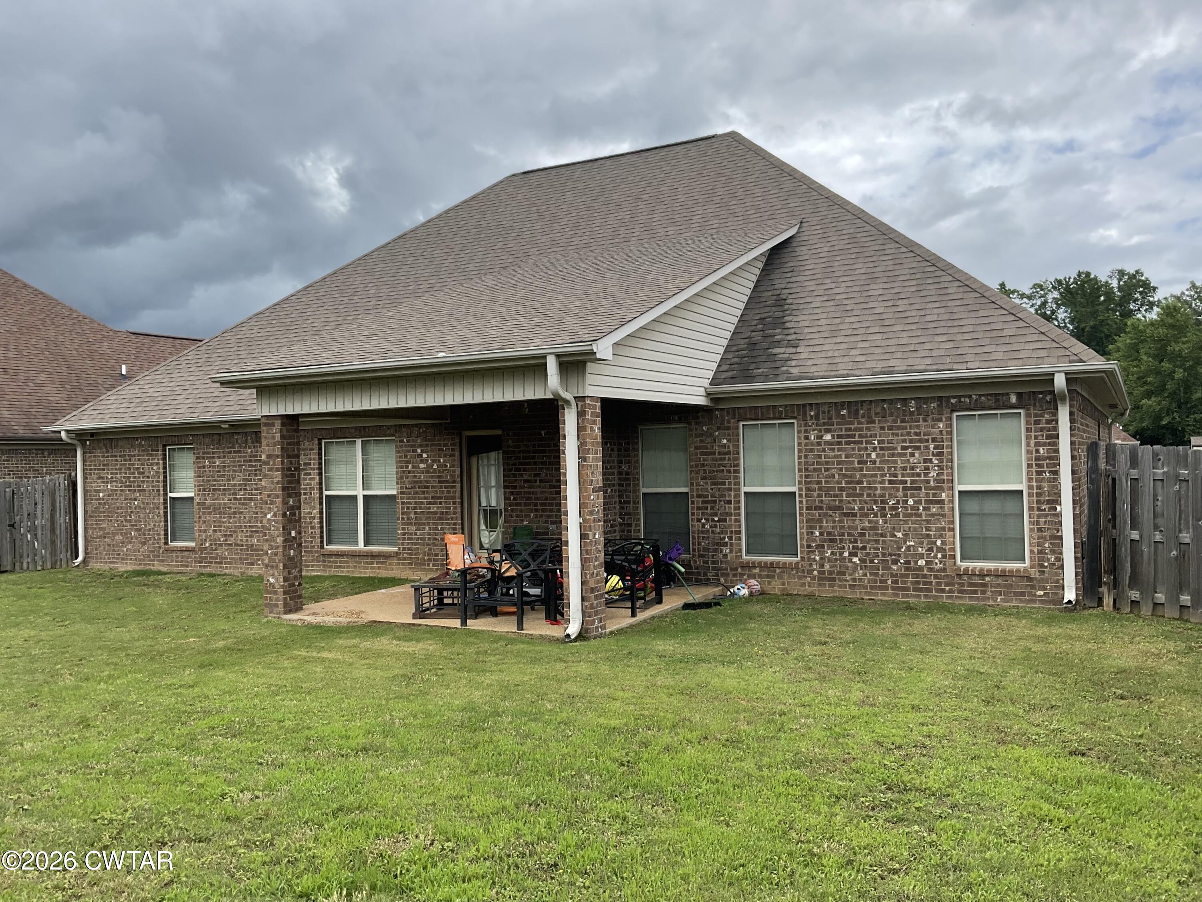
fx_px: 1007
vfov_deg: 48.2
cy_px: 451
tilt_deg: -0.2
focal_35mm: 29
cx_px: 601
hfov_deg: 61.7
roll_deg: +1.2
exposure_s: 1/1076
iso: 16
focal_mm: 3
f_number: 1.8
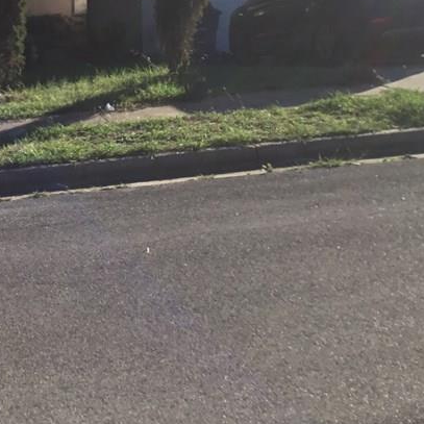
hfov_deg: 24.4
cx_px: 59
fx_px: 956
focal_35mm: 69
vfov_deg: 24.5
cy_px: 67
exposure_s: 1/1164
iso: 25
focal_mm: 3.3
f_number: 2.4
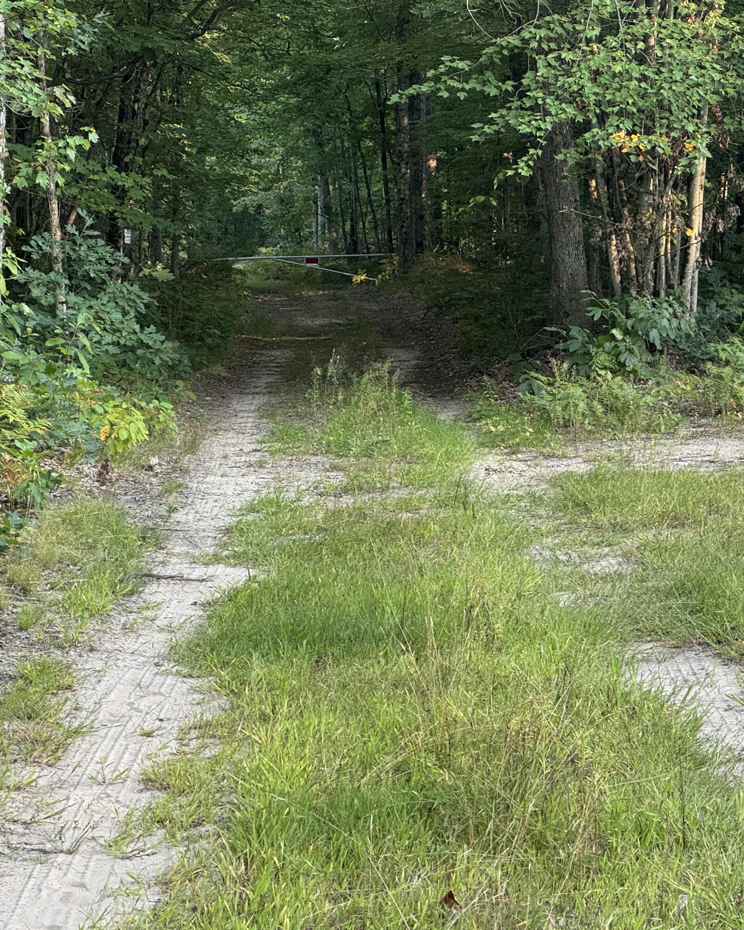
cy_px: 468
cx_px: 564
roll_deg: +1.1
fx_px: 2780
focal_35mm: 101
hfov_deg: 15.2
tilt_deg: -3.7
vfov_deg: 19.0
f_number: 2.8
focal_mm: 9
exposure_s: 1/99
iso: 100
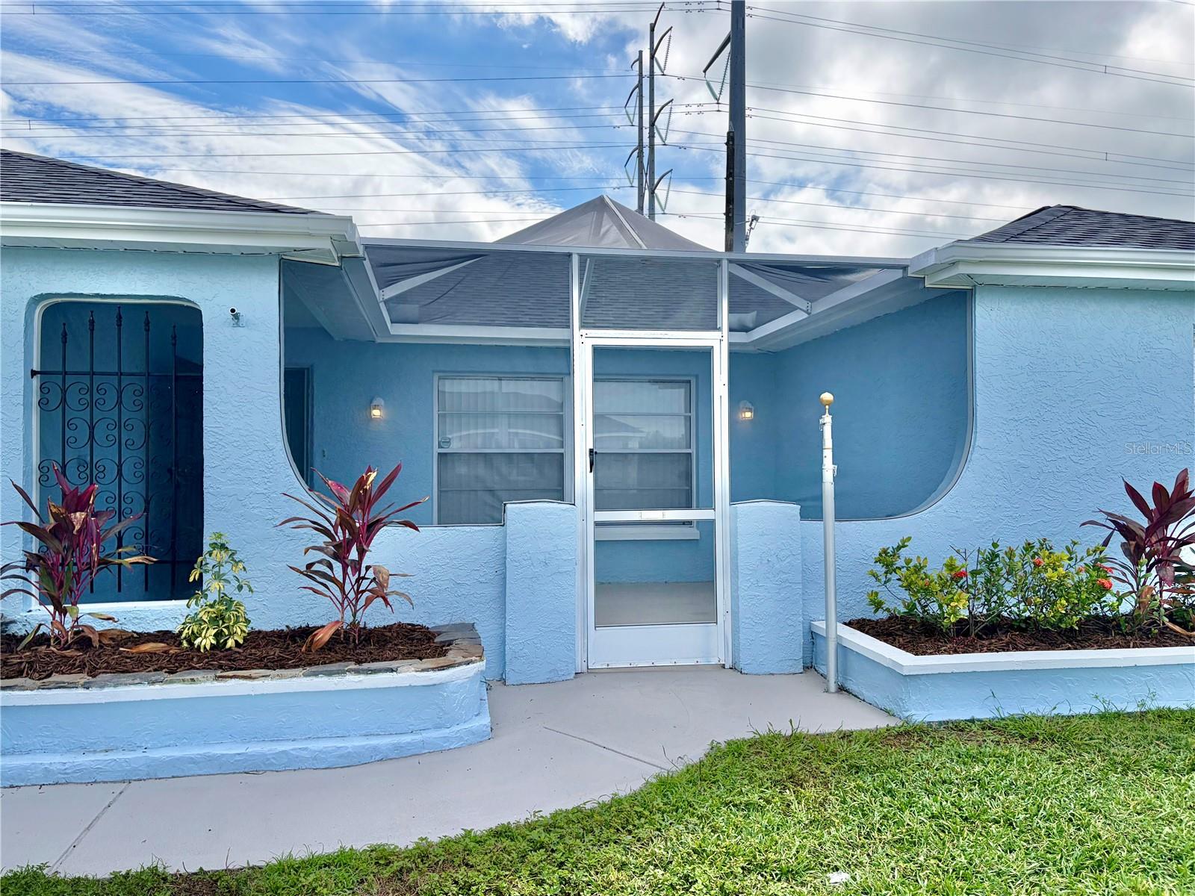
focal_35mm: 26
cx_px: 598
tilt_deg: +2.7
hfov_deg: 67.3
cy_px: 448
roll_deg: +0.2
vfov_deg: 53.1
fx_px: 898
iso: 64
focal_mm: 5.96
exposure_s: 1/5348
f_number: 1.6
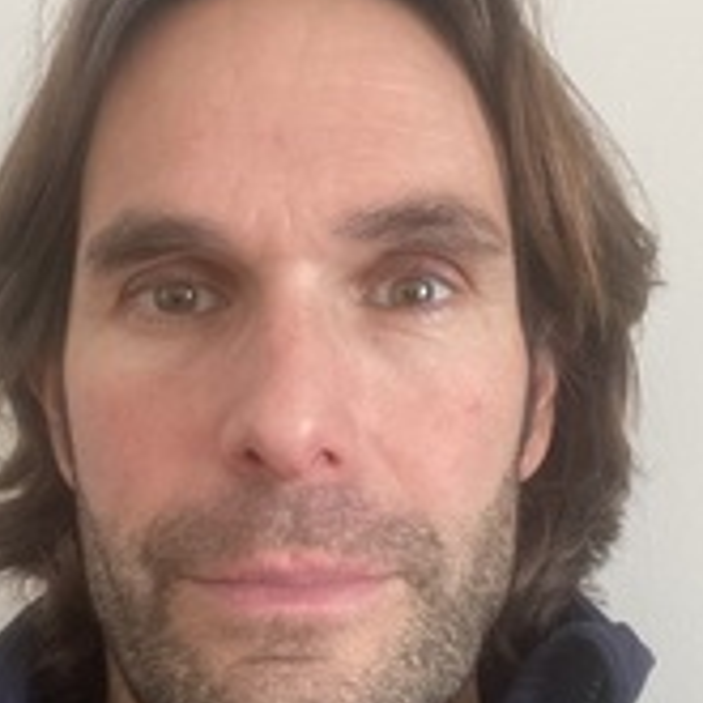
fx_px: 1379
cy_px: 439
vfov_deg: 28.5
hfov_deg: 28.5
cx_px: 275
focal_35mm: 60
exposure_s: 1/30
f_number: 2.2
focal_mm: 2.87
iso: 400
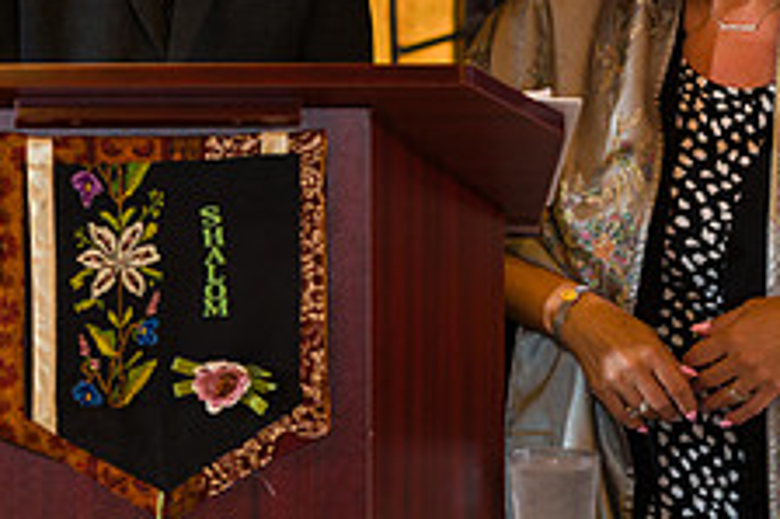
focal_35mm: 327
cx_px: 186
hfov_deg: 6.3
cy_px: -137
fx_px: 7080
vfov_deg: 4.2
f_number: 4
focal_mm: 122
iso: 1000
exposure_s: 1/200
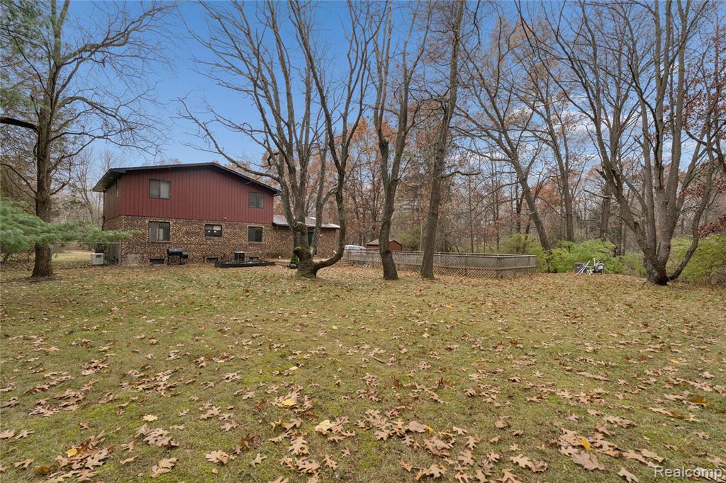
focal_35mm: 16
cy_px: 242
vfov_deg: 73.7
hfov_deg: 96.8
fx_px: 323
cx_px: 363
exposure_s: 1/160
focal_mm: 16
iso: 200
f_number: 8
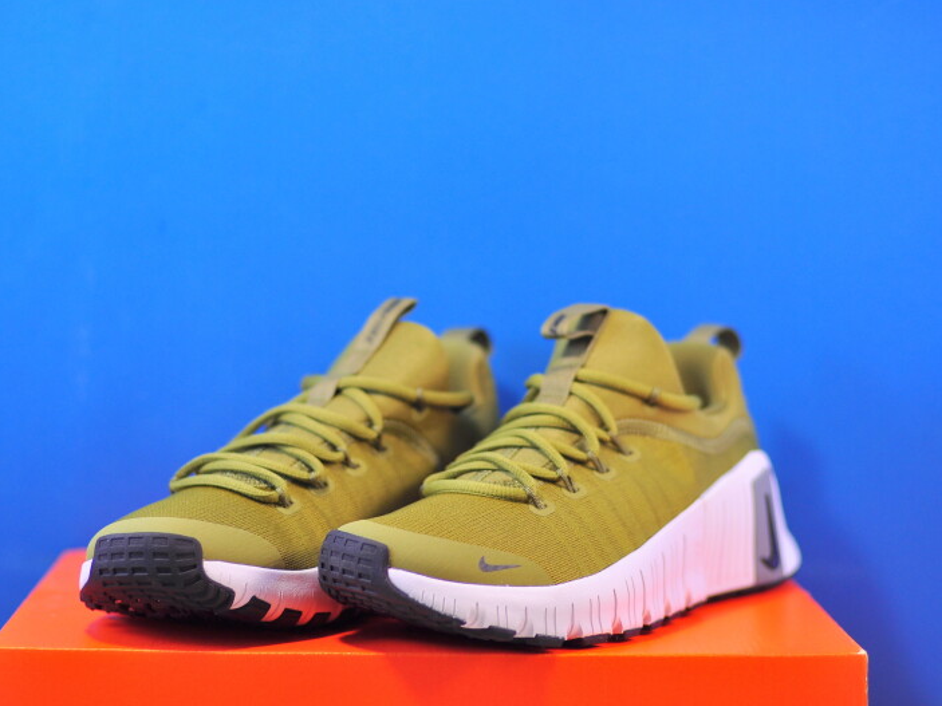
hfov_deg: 23.8
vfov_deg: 18.0
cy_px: 354
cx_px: 427
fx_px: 2231
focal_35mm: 82
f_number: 2
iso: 250
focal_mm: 50
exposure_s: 1/320
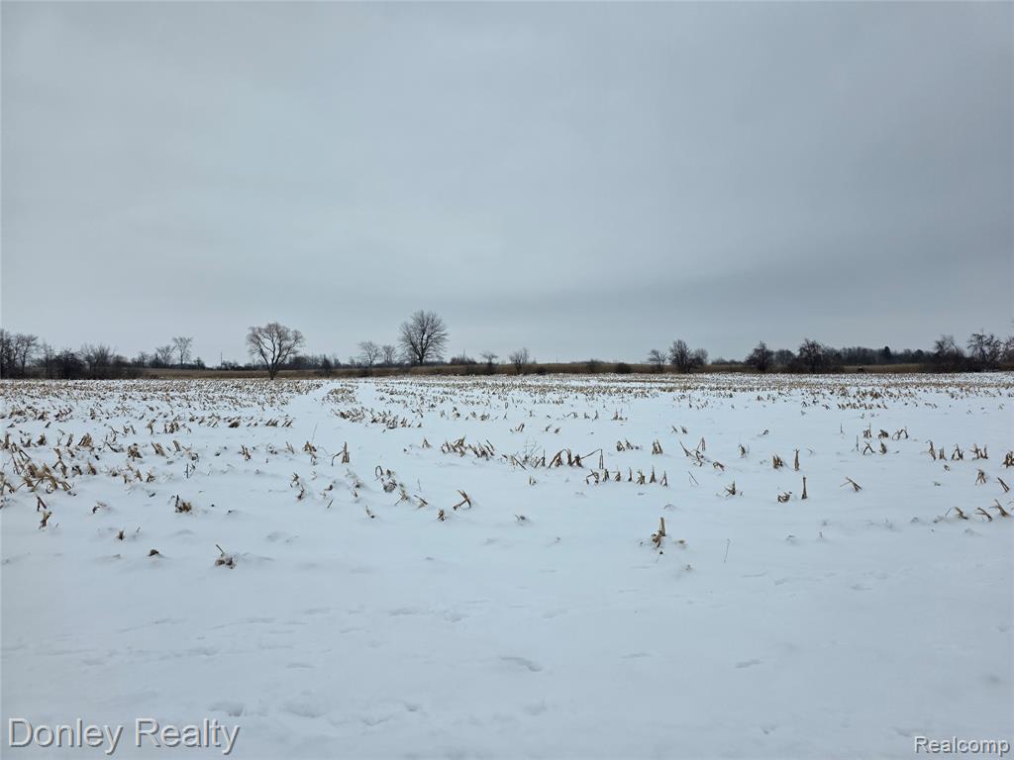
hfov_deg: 73.9
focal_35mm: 23
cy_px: 380
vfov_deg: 58.9
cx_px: 507
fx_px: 674
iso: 80
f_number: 1.7
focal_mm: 6.3
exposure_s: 1/5447
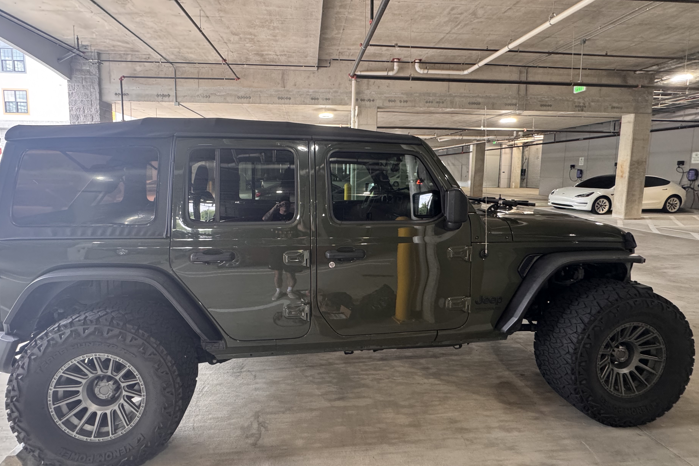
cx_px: 322
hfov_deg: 96.5
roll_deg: -0.1
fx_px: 311
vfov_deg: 73.3
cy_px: 198
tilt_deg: -6.5
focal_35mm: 16
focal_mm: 2.22
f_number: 2.2
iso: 320
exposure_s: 1/60
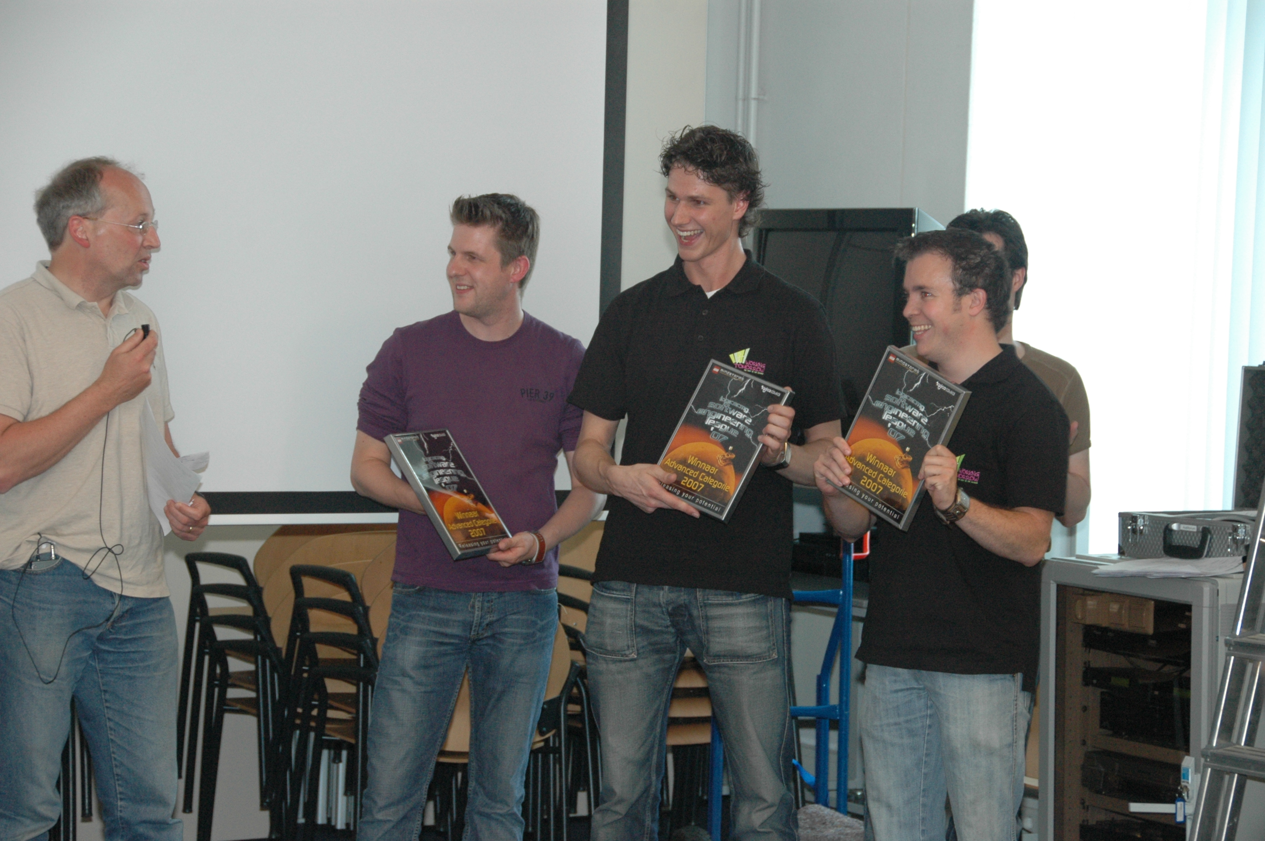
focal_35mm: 105
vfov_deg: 13.0
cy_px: 420
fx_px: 3686
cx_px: 632
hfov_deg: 19.5
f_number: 5.6
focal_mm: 70
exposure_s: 1/60
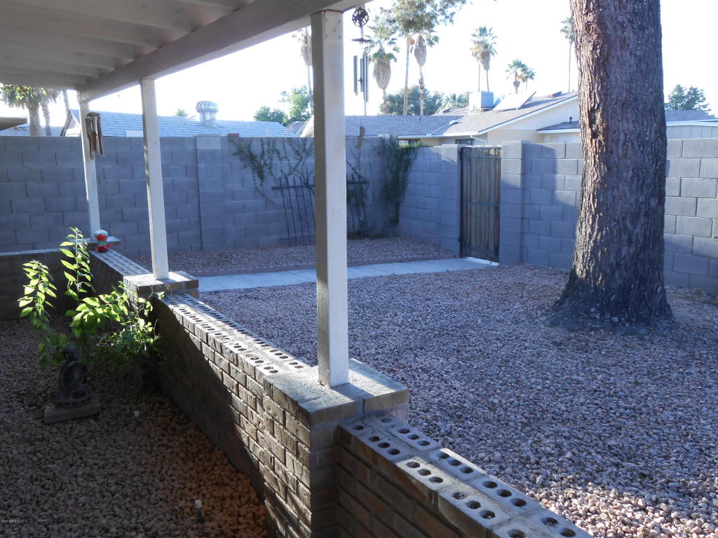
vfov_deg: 46.8
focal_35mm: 30
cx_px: 359
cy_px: 269
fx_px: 622
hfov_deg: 60.0
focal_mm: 5.3
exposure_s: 1/80
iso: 80
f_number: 3.8
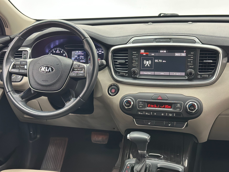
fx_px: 318
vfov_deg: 30.3
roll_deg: +1.9
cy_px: 86
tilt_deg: -18.5
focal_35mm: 48
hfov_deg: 39.7
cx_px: 114
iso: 640
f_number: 1.78
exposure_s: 1/40
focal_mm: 6.86
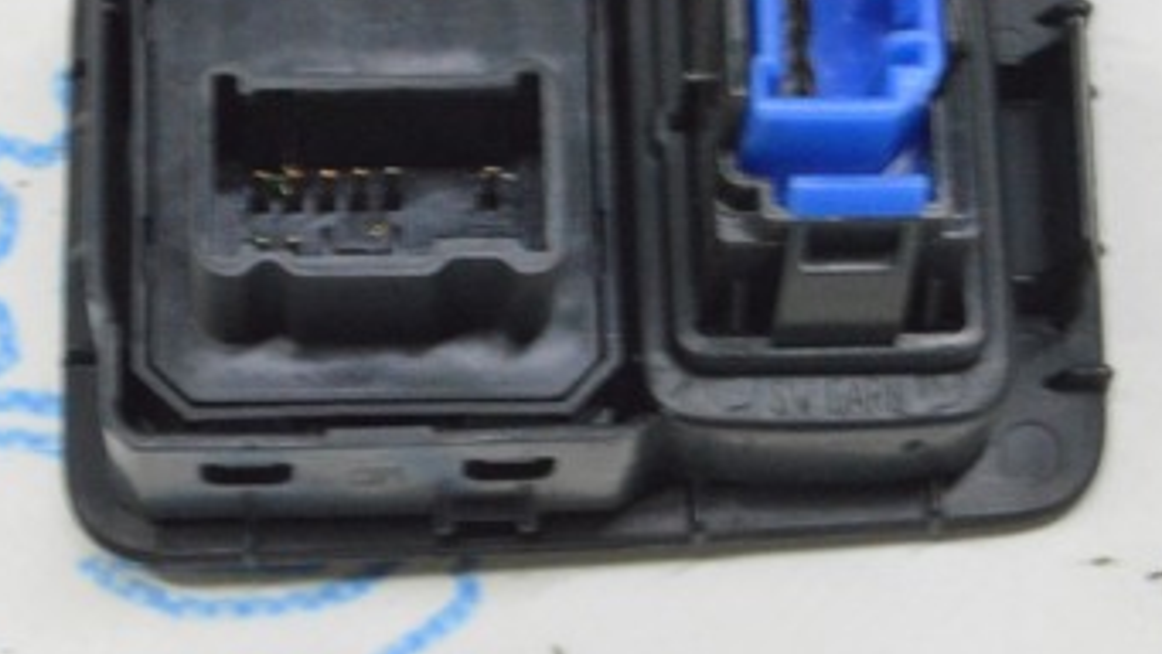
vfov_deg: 7.5
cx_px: 552
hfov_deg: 13.3
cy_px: 73
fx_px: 4992
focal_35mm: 162
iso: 6400
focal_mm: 55
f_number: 20
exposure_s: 1/15
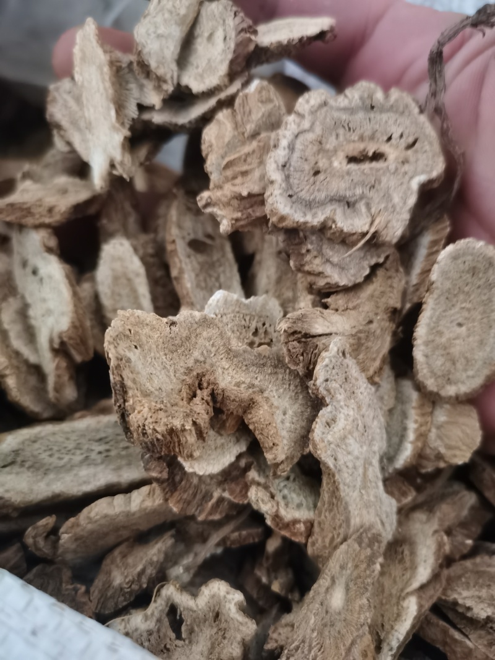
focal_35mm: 27
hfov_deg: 51.3
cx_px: 248
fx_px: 515
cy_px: 330
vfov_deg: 65.3
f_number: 1.8
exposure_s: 1/20
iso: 1000
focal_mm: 5.58
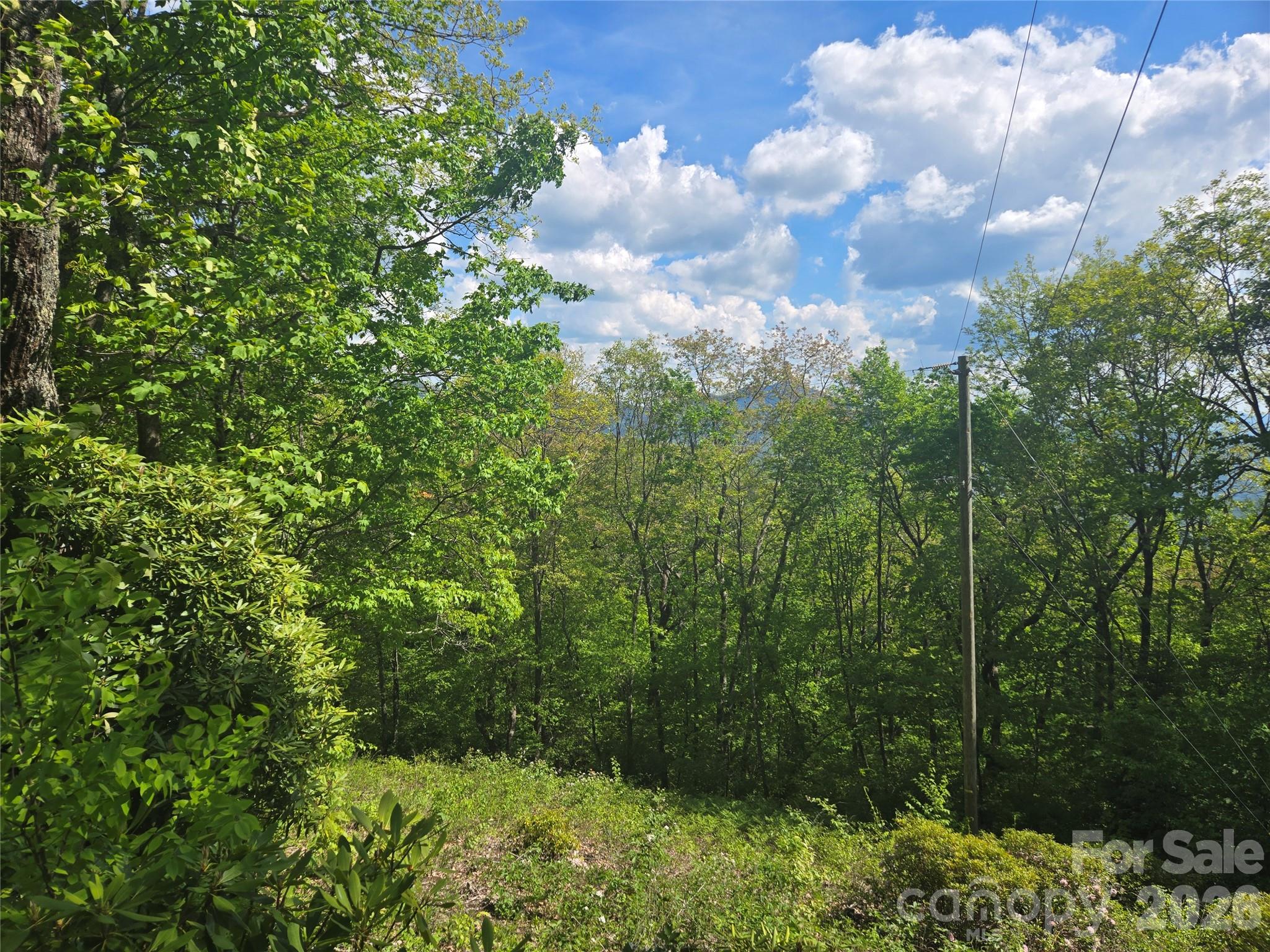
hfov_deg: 73.9
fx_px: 844
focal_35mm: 23
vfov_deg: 58.9
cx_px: 635
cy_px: 476
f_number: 1.8
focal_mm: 5.4
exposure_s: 1/1453
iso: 25
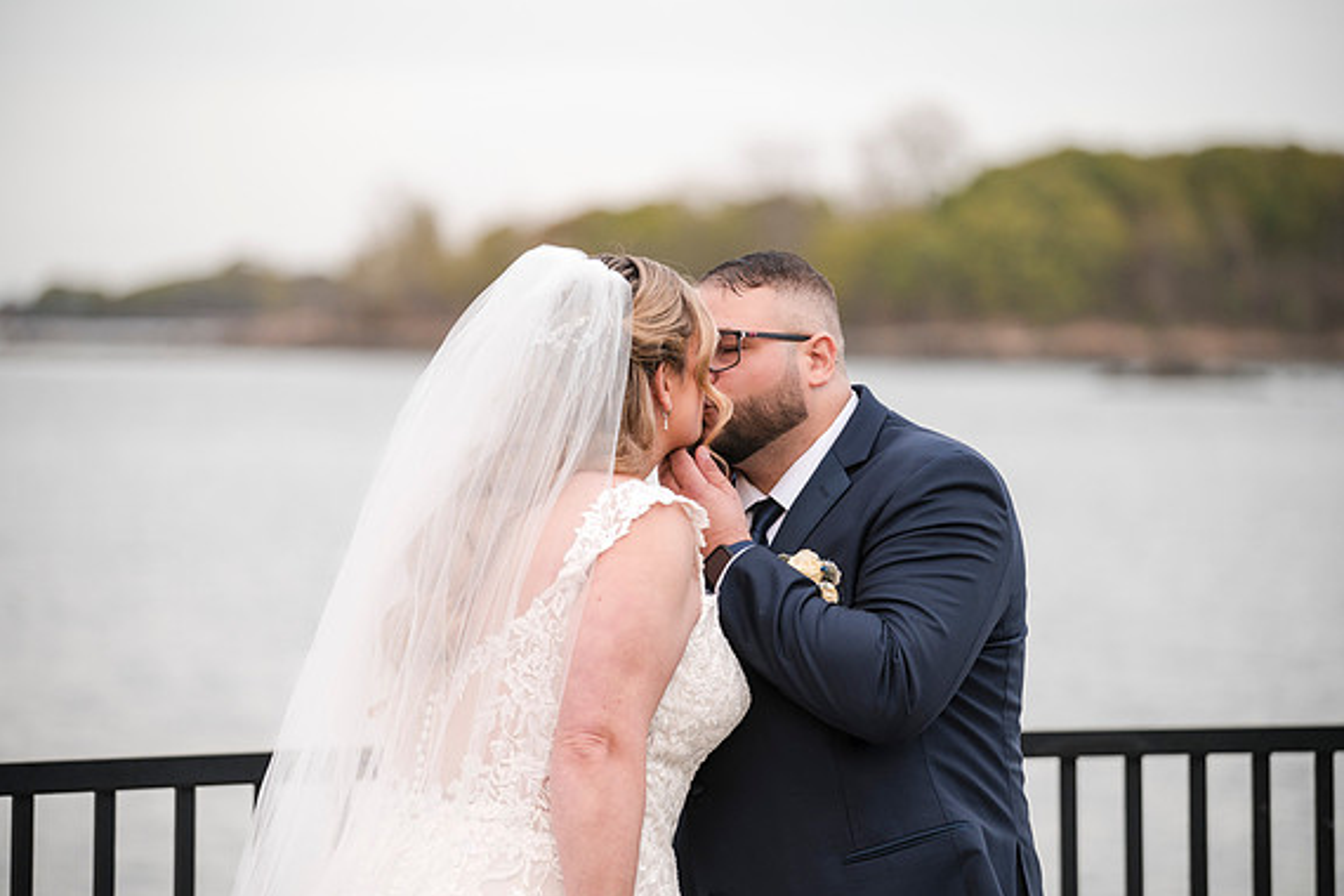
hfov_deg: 14.3
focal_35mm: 144
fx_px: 5376
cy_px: 453
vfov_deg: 9.5
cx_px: 663
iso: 800
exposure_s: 1/1250
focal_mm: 135
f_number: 2.8
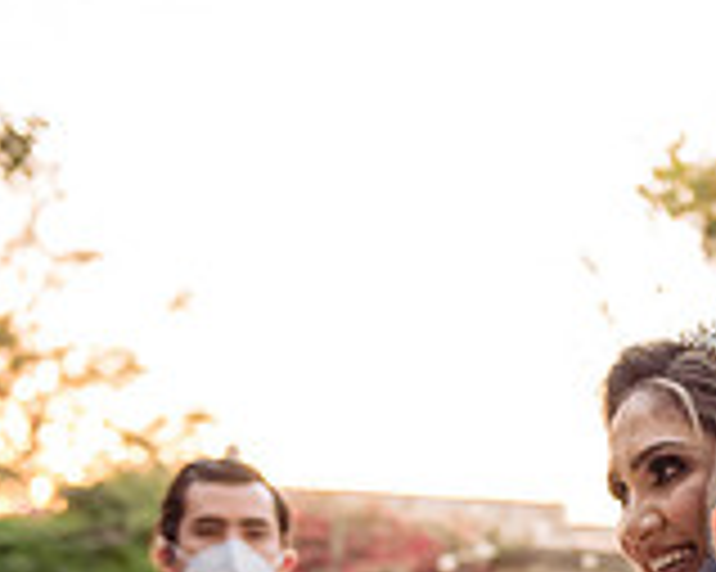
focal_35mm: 130
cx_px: 797
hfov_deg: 14.5
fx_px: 2753
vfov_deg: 11.4
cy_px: 840
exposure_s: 1/320
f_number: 3.2
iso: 1600
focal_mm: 38
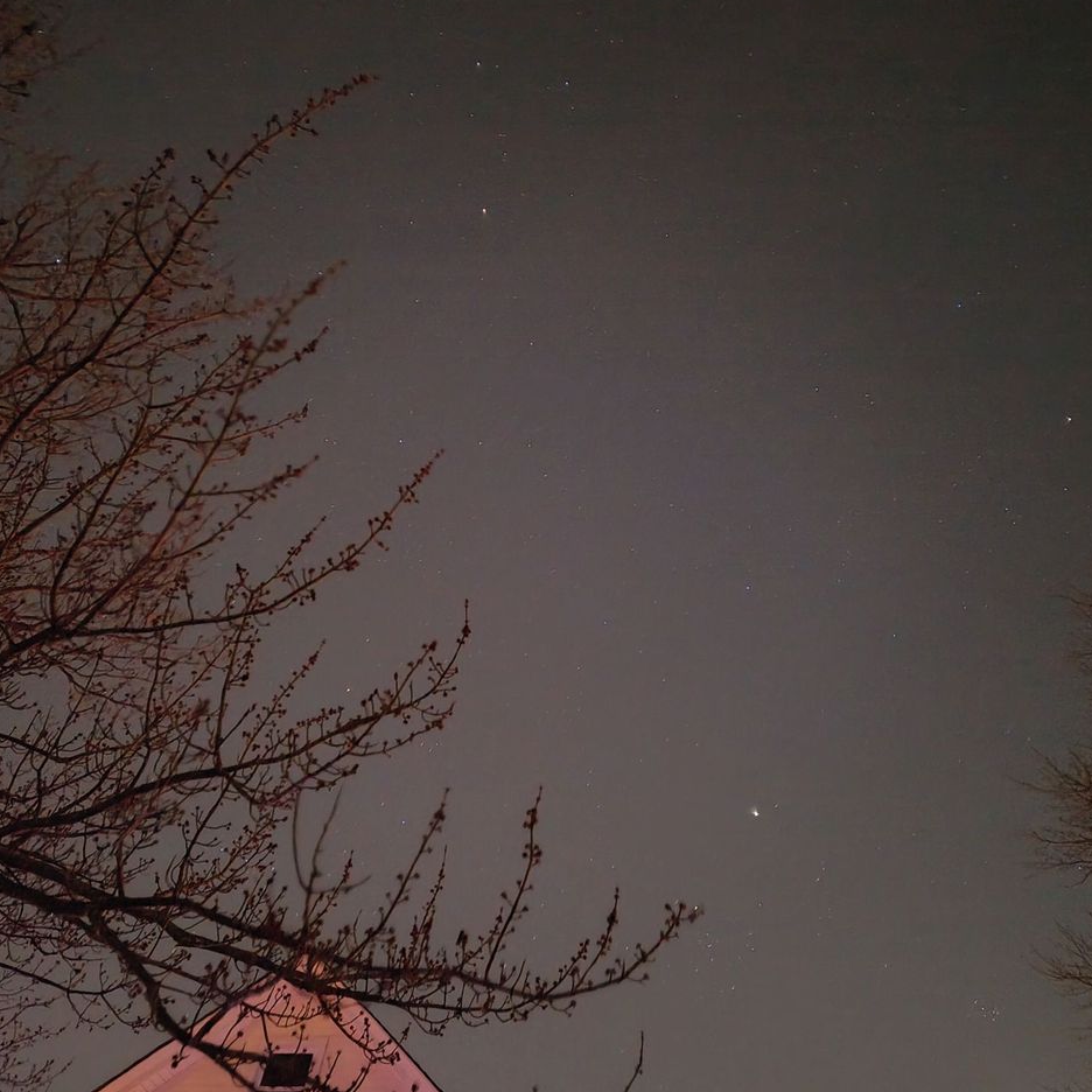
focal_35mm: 29
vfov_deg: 55.6
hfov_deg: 55.6
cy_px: 551
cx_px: 539
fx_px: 1035
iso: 16620
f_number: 1.88
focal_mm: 5.56
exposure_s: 1/2.5
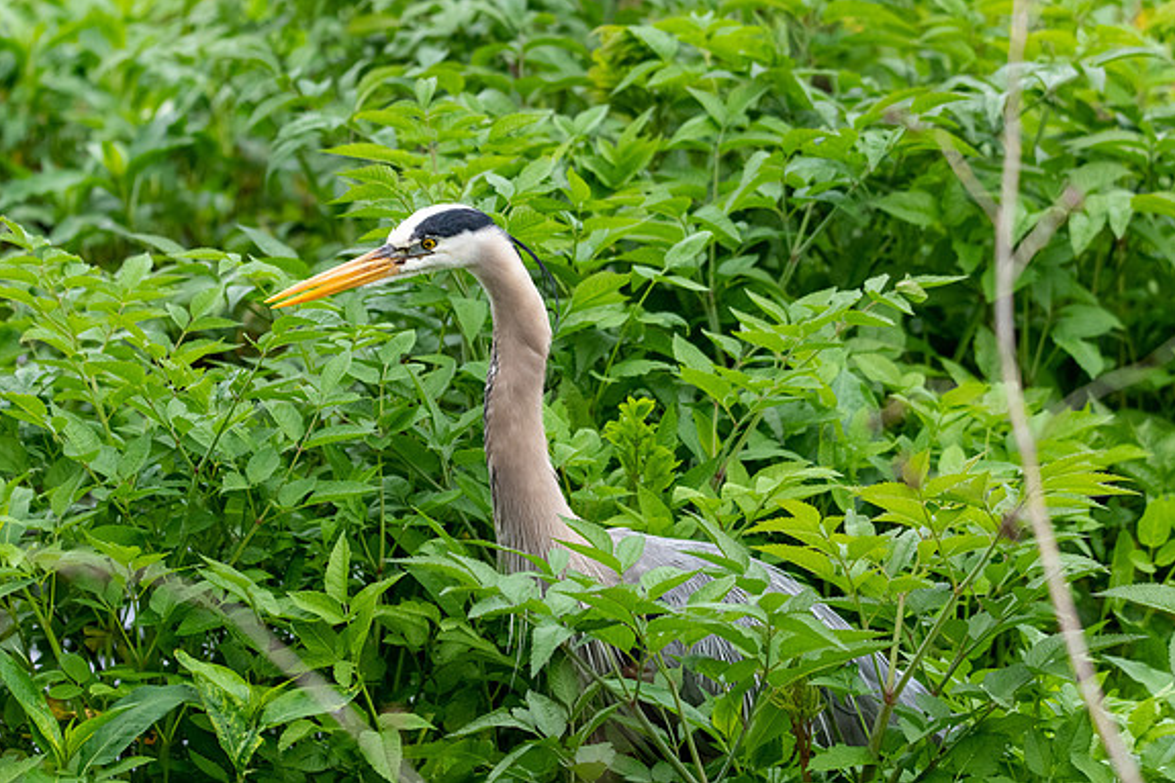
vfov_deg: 8.1
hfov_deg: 12.2
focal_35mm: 169
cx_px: 518
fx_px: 5514
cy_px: 377
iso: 2000
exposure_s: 1/1600
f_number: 5
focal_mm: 150
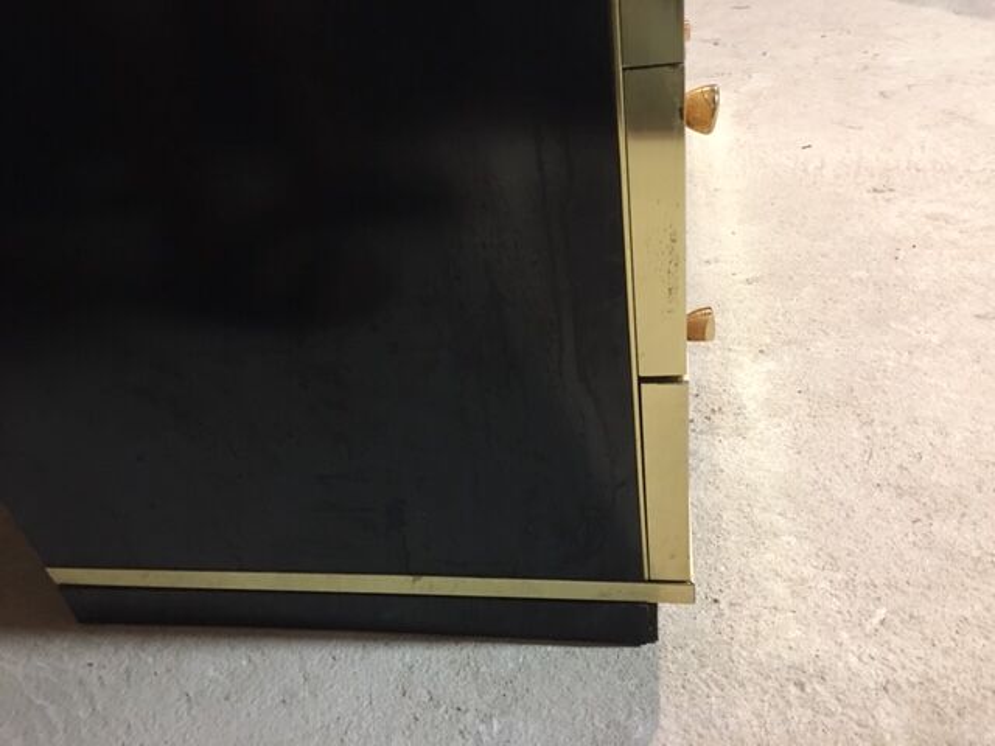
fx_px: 834
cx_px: 498
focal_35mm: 29
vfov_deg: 48.2
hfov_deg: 61.7
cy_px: 373
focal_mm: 4.15
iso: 160
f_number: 2.2
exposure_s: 1/8
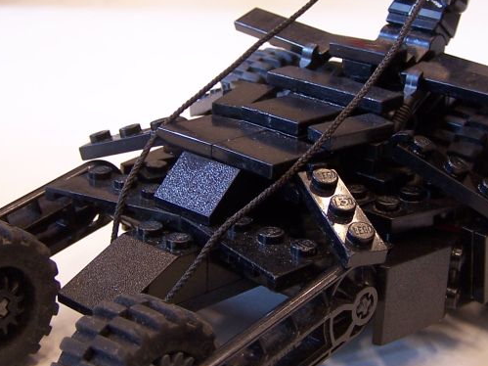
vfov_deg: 18.9
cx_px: 259
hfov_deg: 25.0
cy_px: 161
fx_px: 1099
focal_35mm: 78
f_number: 2.8
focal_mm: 6.3
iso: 80
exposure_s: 1/6
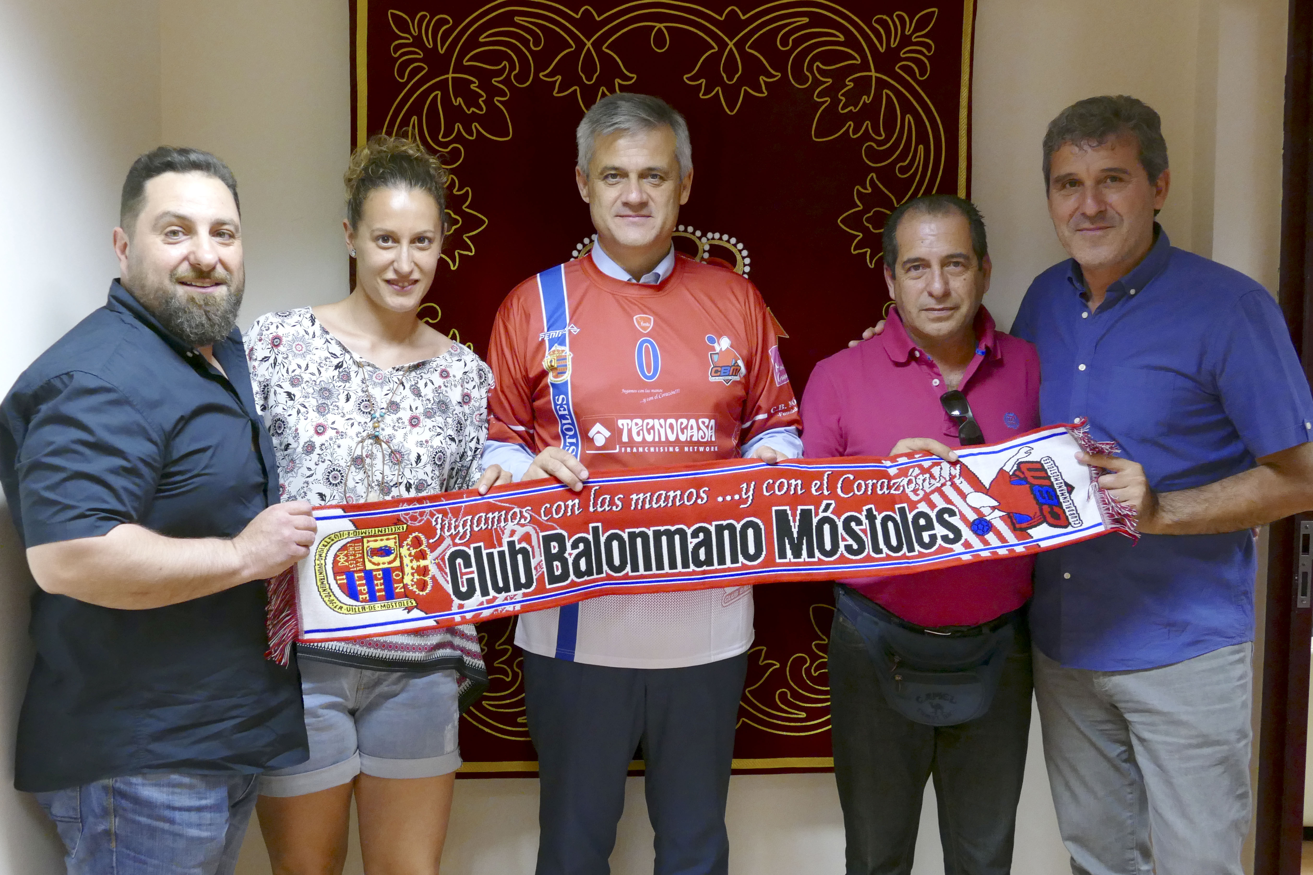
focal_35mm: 29
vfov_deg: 45.0
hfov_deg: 63.7
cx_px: 656
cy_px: 438
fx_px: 1058
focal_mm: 10.6
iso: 800
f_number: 3
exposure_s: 1/80
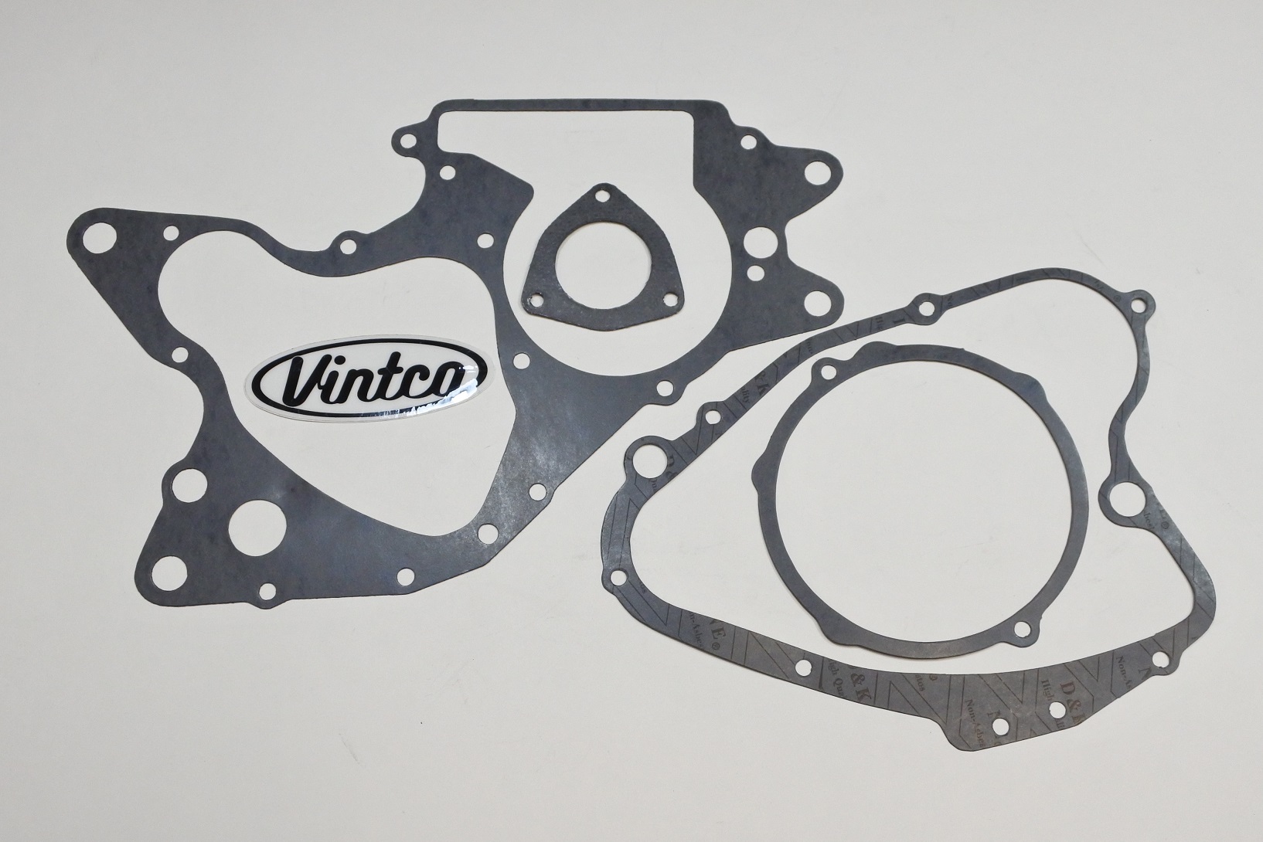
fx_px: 1298
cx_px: 632
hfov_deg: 51.9
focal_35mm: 37
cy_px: 421
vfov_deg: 36.0
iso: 720
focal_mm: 14
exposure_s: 1/125
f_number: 4
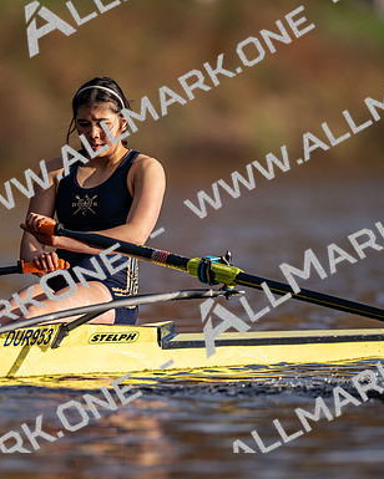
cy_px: 240
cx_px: 94
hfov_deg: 1.8
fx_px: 12061
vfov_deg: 2.3
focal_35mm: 849
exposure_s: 1/2500
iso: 180
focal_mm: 600
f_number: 4
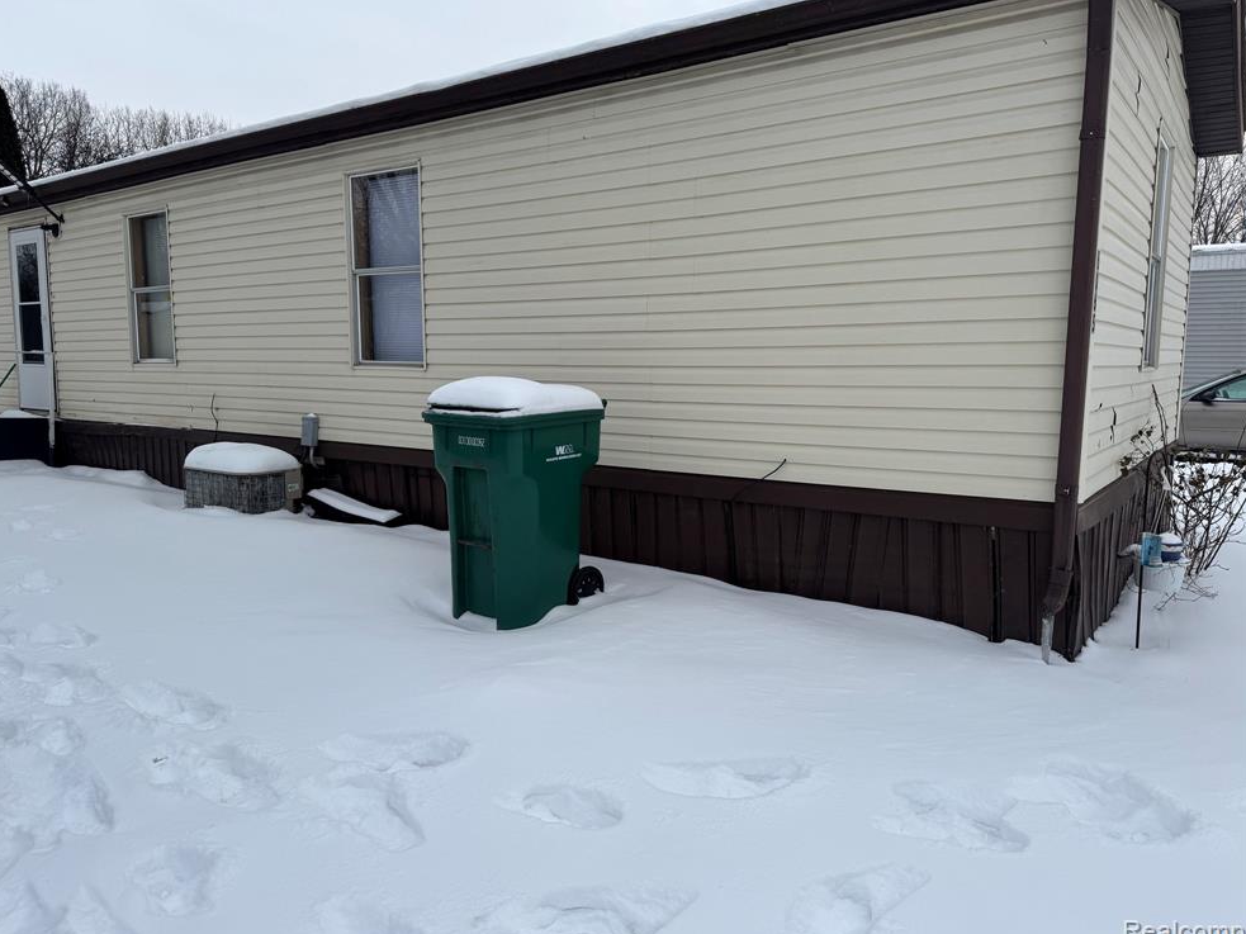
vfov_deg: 54.9
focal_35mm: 25
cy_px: 464
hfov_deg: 69.4
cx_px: 602
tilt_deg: -8.2
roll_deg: +0.1
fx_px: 900
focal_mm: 6.76
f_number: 1.78
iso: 80
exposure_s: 1/454
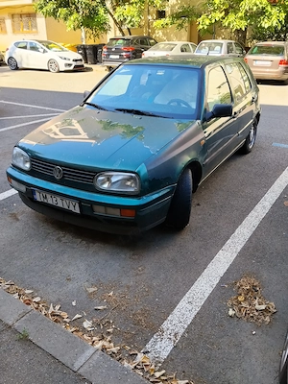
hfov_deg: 48.2
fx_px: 322
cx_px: 144
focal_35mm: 29
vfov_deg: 61.7
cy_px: 192
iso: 50
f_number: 1.8
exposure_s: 1/194
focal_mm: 4.22
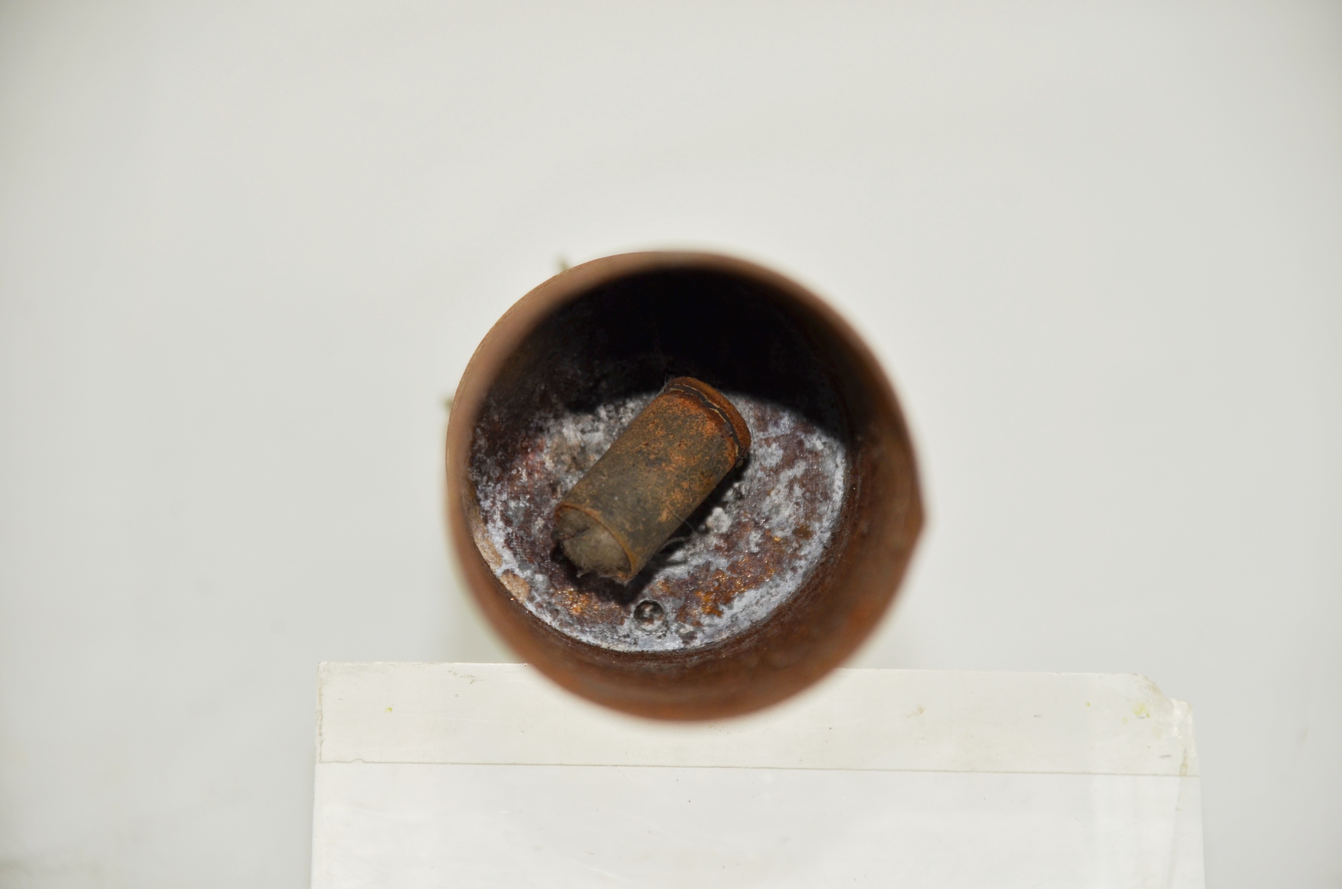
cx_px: 671
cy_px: 444
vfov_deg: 6.8
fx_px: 7533
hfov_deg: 10.2
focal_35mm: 202
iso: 200
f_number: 5.6
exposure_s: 1/250
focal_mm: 135
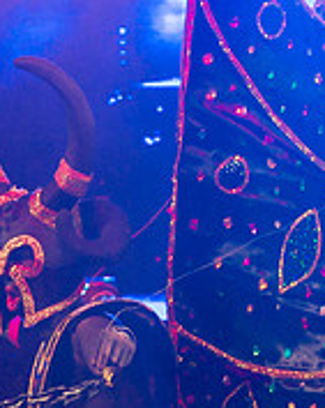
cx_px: 44
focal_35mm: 430
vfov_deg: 4.5
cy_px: 301
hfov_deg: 3.6
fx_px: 5184
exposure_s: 1/320
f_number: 5.6
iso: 2500
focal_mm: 98
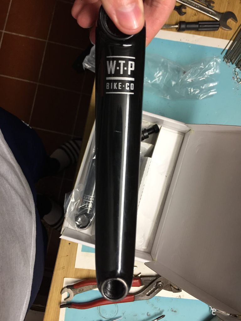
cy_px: 160
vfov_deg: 61.7
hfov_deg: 48.2
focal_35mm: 29
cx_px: 120
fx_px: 269
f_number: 2.2
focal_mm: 4.15
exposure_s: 1/33
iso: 64
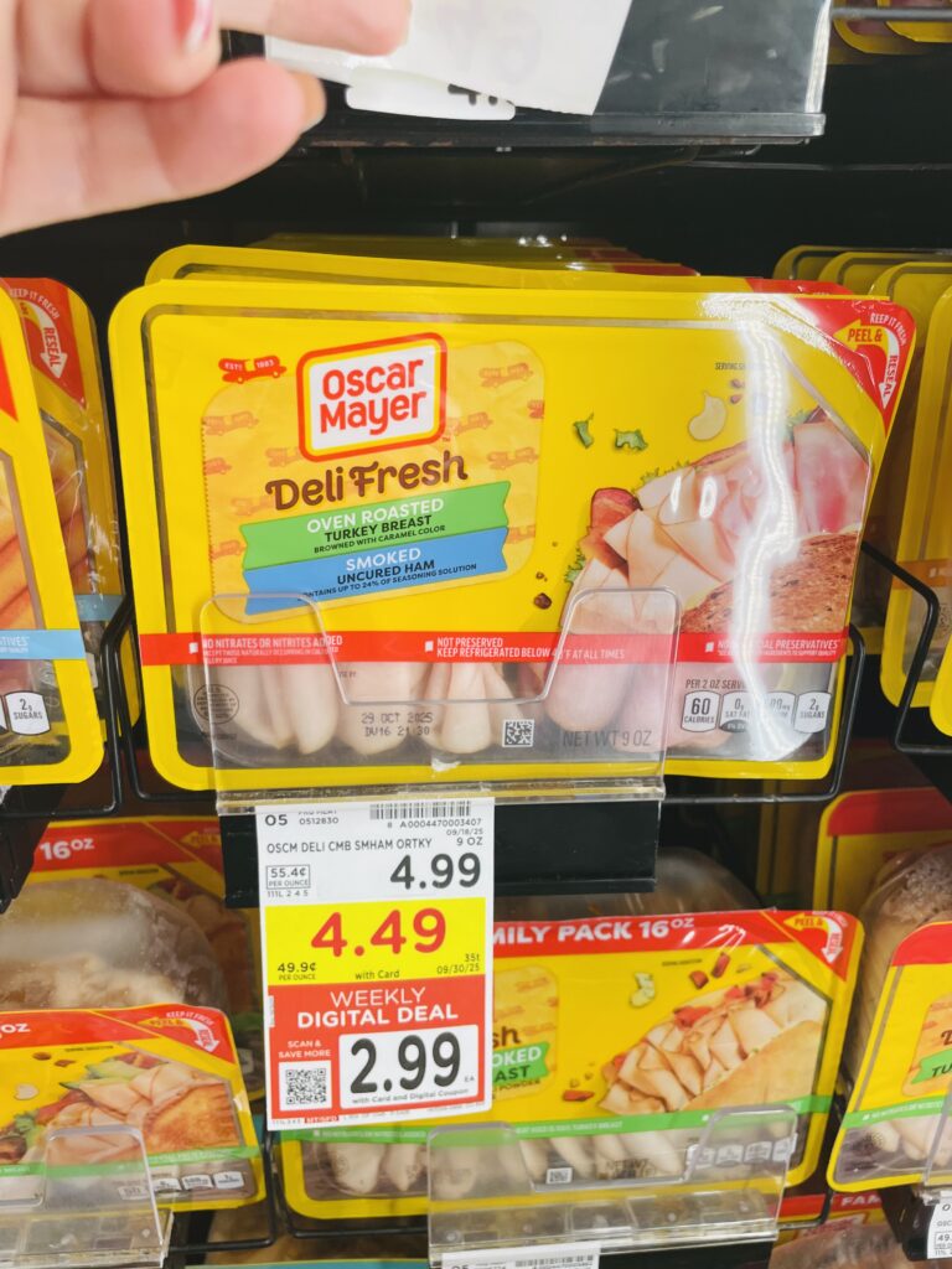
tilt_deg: -22.2
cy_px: 634
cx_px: 476
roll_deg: -1.2
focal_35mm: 26
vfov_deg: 67.3
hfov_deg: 53.1
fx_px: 953
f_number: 1.6
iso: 50
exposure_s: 1/120
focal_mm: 4.2
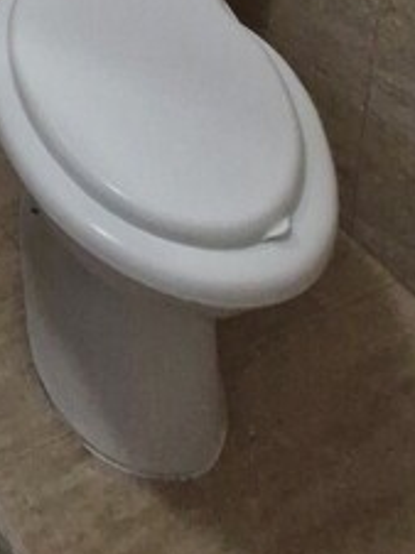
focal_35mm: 59
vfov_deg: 19.3
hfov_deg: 18.4
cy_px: -549
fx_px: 945
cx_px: -368
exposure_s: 1/50
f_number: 2.2
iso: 400
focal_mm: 1.74
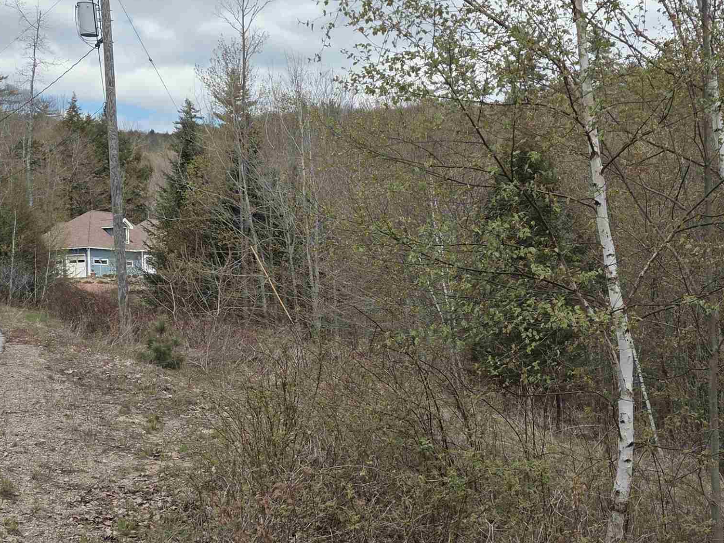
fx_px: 983
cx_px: 534
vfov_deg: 30.8
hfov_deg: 39.5
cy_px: 337
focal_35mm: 47
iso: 80
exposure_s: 1/3924
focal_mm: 5.4
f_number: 1.8
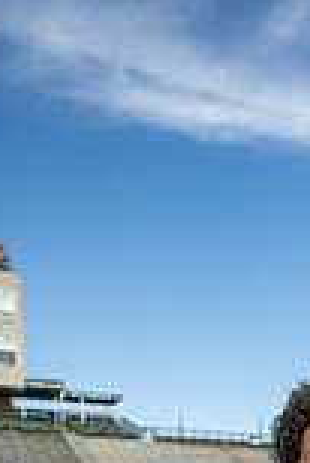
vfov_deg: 23.6
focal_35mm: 70
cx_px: 358
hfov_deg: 18.6
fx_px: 902
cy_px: 673
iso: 40
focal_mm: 24
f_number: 4.5
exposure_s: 1/250
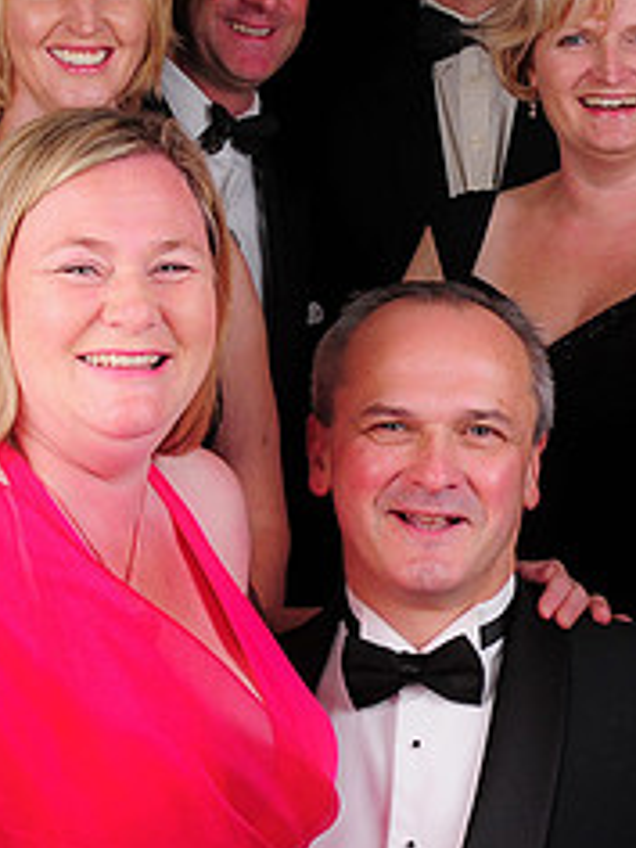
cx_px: 614
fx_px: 1911
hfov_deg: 18.5
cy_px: 343
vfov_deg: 25.0
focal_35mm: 78
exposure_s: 1/125
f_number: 8
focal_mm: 22
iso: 200
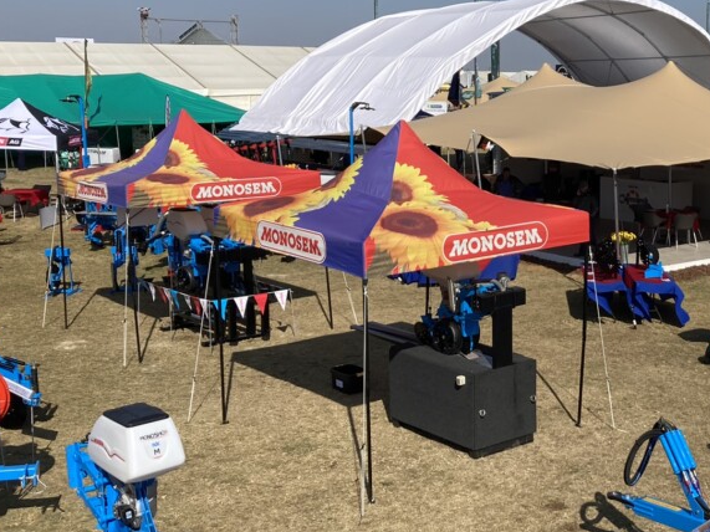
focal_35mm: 53
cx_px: 557
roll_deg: +0.5
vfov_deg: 27.5
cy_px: 262
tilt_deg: -8.4
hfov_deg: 35.1
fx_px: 1087
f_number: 1.8
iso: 25
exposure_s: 1/3003
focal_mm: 3.99
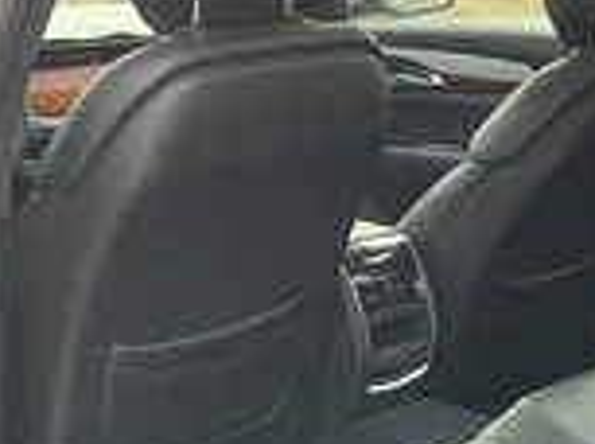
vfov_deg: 19.1
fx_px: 1303
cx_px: 303
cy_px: 366
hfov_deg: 25.7
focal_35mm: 76
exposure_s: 1/129
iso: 20
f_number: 1.8
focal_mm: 3
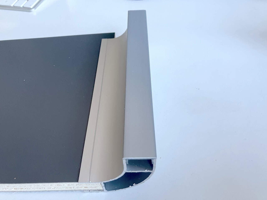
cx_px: 134
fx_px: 216
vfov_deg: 49.7
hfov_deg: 63.4
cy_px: 100
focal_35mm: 28
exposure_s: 1/60
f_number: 1.8
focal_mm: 4
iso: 160
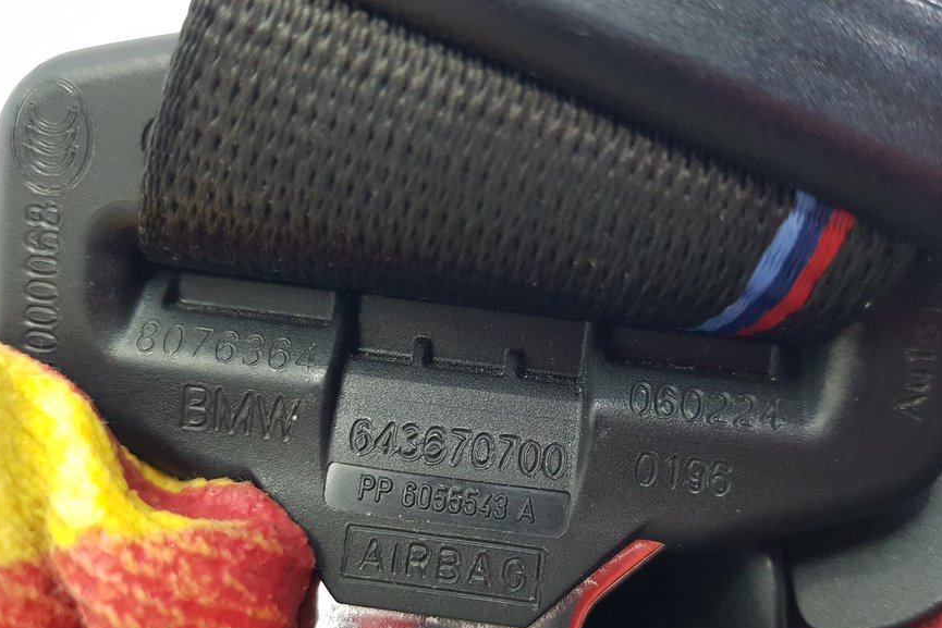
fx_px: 837
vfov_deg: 40.8
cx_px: 492
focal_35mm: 32
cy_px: 392
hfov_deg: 58.7
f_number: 1.7
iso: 200
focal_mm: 4.2
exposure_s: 1/50
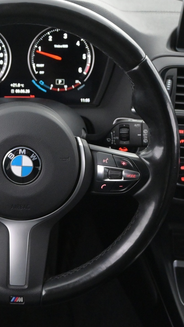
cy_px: 166
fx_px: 567
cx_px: 24
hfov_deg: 18.2
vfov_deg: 32.2
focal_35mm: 65
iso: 4500
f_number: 4.2
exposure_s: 1/40
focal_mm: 24.5
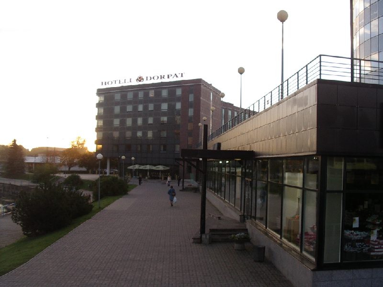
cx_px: 192
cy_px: 144
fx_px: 420
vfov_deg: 37.7
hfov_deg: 49.0
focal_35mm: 38
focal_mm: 5.8
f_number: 4.8
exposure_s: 1/60
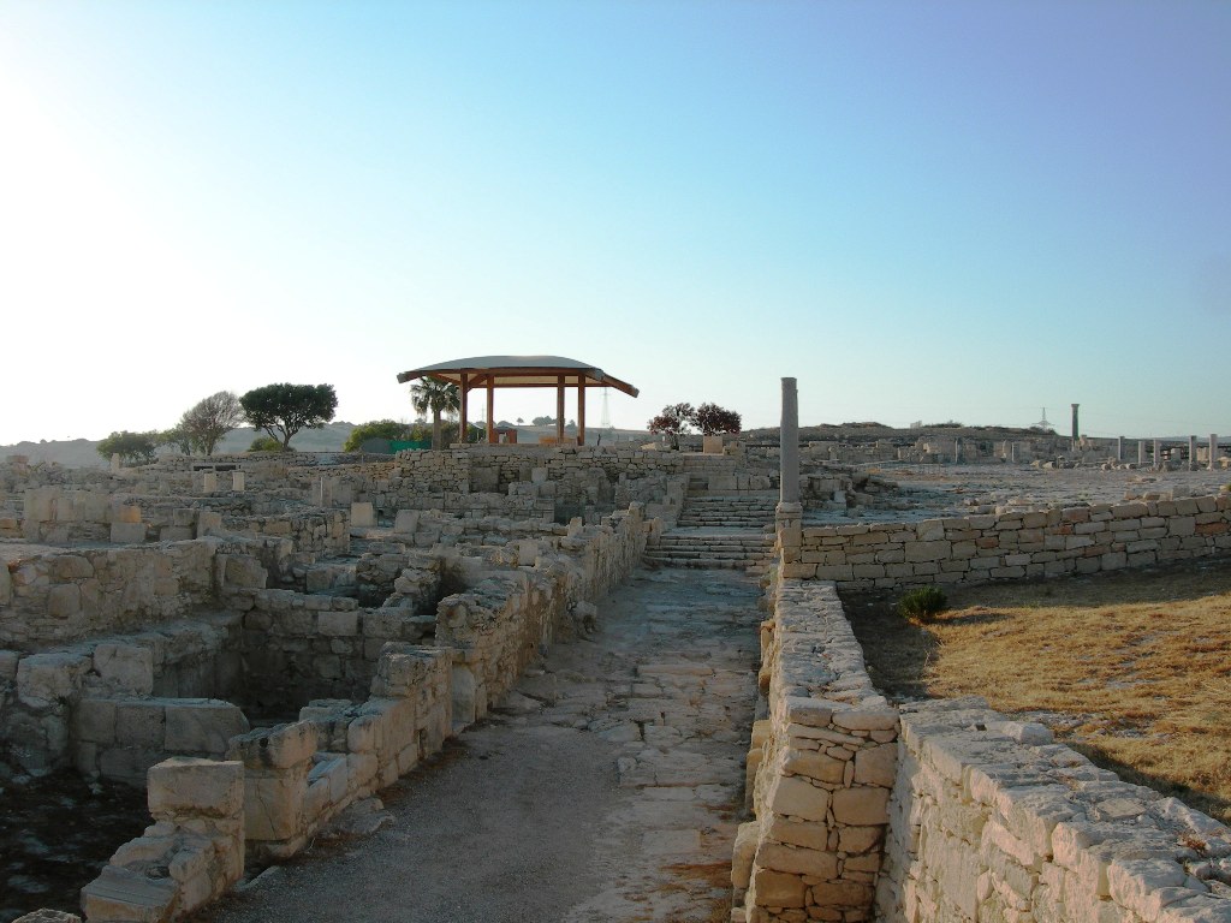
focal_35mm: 38
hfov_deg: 49.0
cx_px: 616
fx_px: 1351
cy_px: 462
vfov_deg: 37.7
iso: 50
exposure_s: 1/406
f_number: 4.8
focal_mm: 7.8
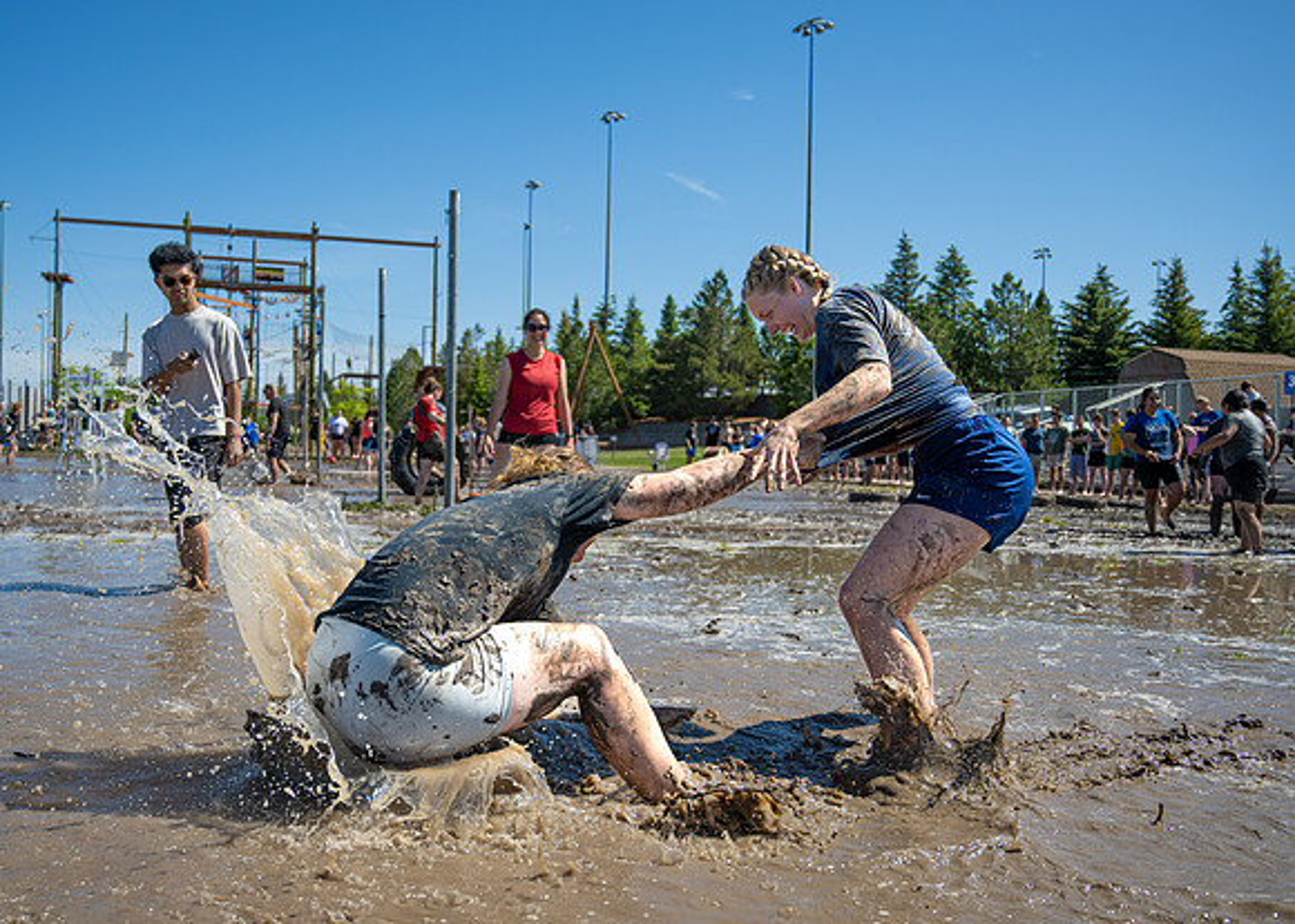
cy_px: 455
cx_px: 609
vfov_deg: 39.9
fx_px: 1272
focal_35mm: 35
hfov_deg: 53.9
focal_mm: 32.5
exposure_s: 1/1250
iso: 100
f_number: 4
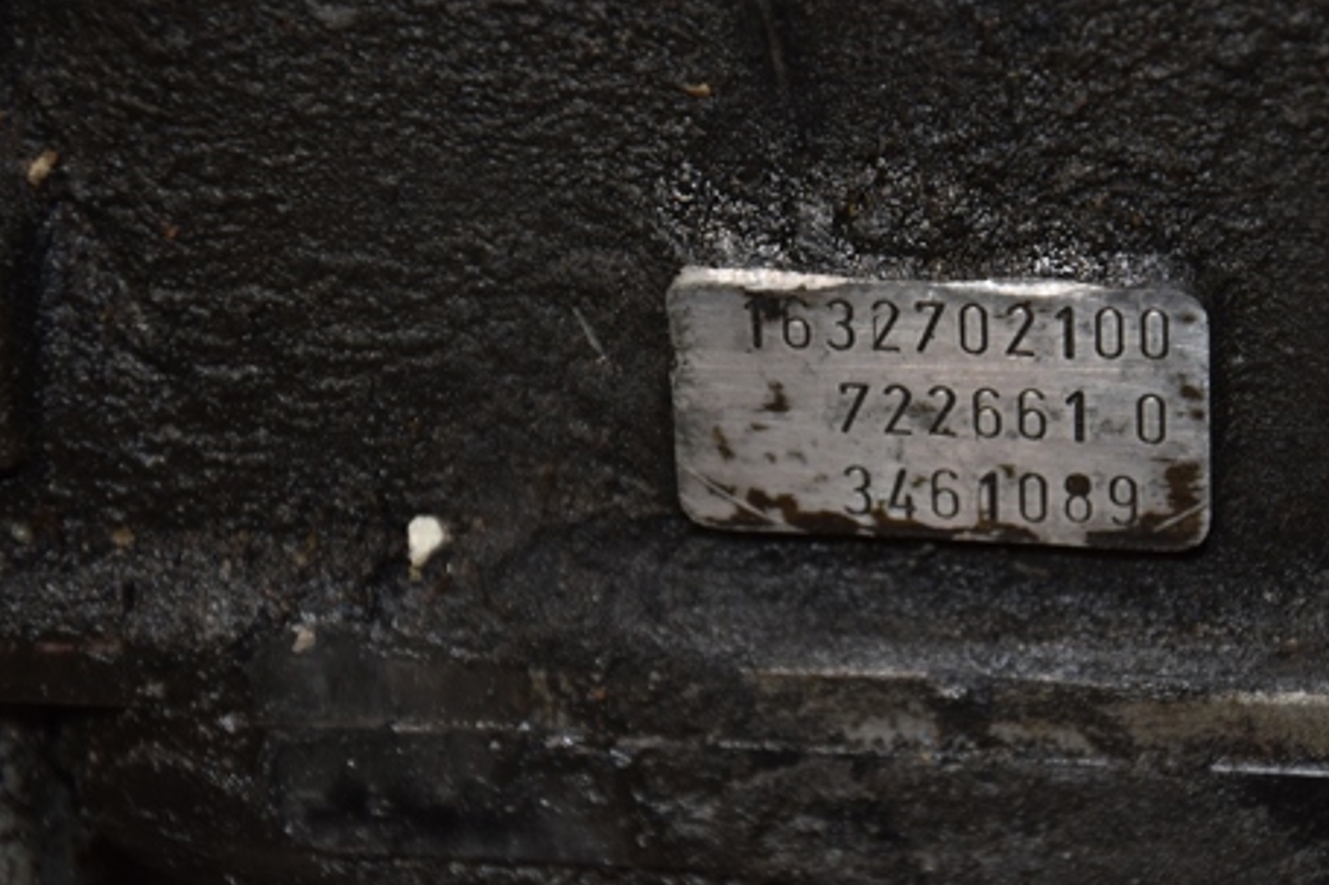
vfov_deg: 6.2
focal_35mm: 222
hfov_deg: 9.3
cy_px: 415
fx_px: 8181
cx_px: 900
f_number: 5.6
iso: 800
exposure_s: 1/60
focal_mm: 105
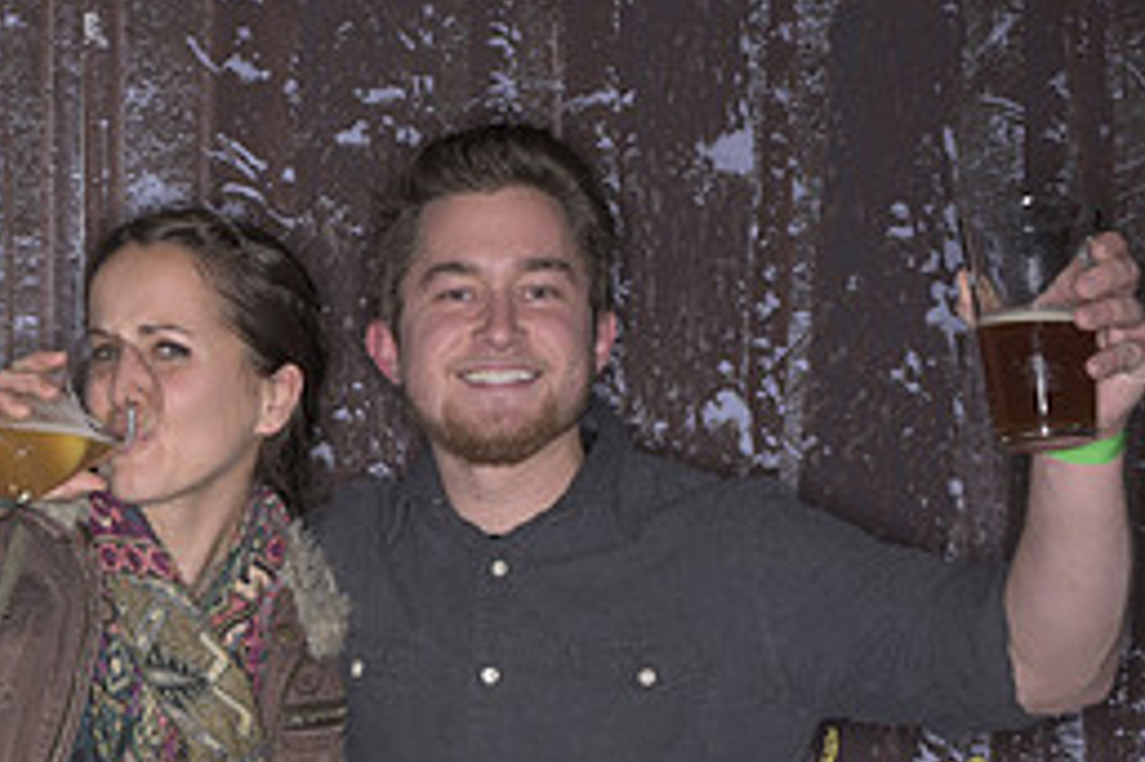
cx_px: 85
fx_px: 2511
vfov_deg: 17.1
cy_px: 639
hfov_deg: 24.8
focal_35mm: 79
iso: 64
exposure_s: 1/250
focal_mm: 35
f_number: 11
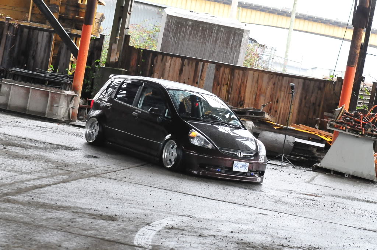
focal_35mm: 105
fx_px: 1098
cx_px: 188
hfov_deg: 19.5
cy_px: 125
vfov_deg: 13.0
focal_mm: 70
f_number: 5.6
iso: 1600
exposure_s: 1/125
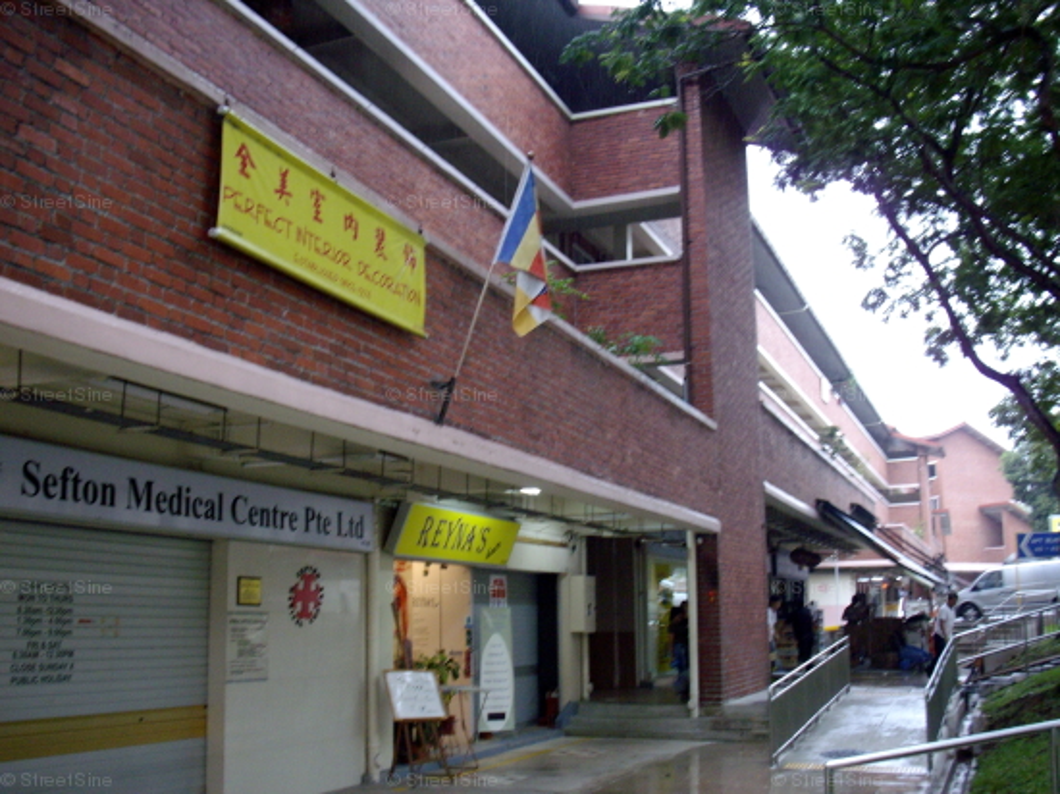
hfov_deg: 50.2
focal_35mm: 37
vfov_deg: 38.6
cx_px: 530
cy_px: 397
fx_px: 1133
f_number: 2.8
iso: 210
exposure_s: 1/50
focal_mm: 6.2
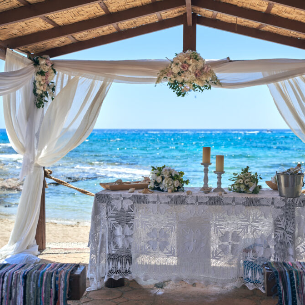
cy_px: 152
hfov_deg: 35.2
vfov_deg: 35.4
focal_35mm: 48
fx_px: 478
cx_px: 190
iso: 100
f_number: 2.8
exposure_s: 1/2500
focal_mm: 37
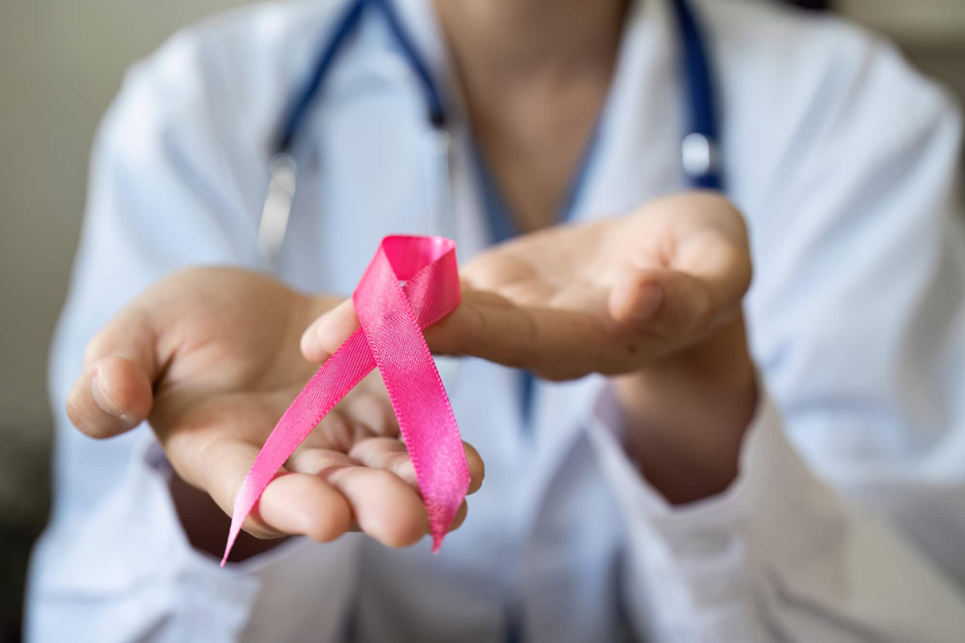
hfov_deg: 39.6
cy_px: 322
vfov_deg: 27.0
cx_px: 482
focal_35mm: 50
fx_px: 1340
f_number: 4
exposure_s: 1/250
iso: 1600
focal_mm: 50
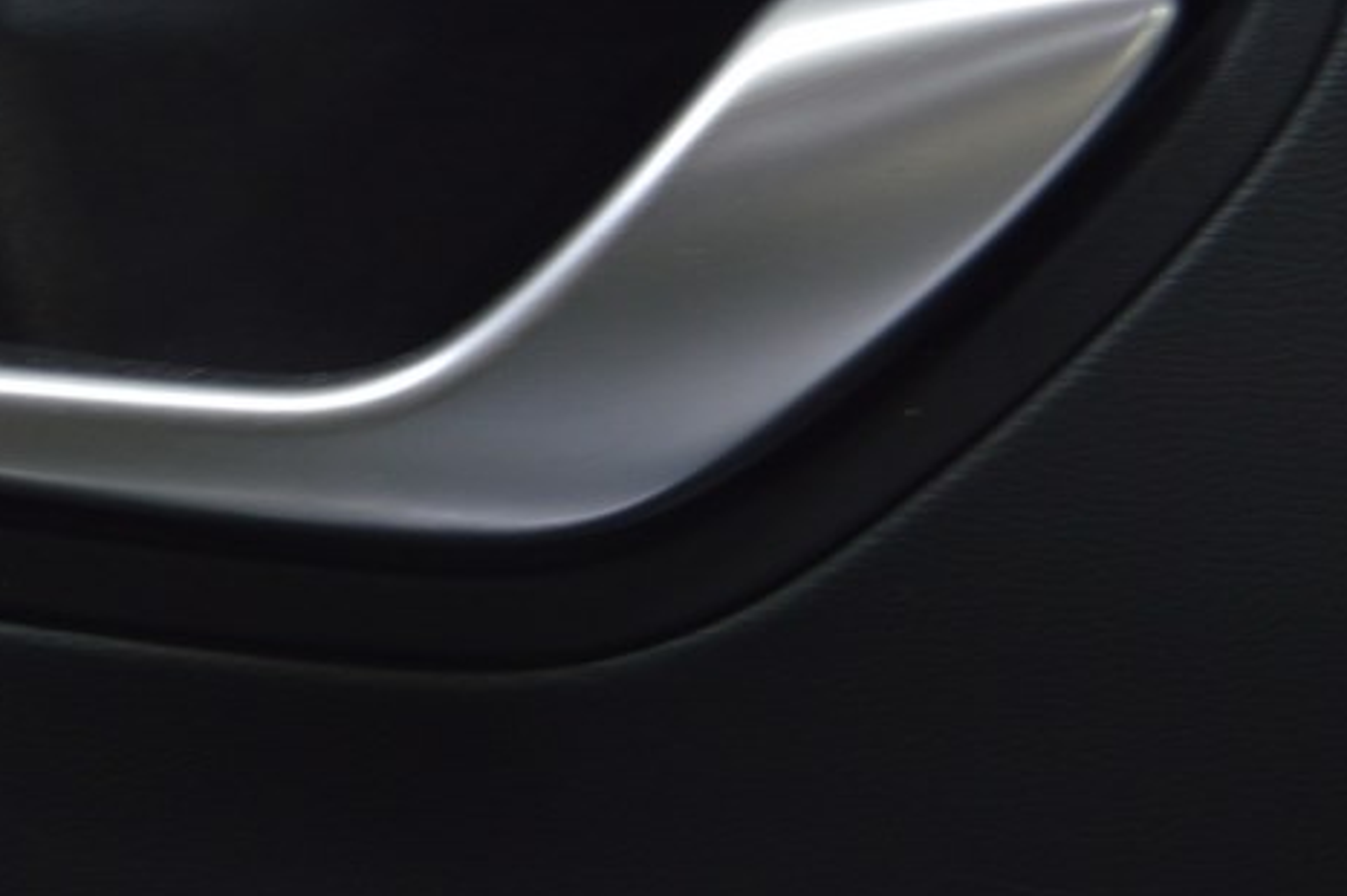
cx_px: 350
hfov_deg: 11.3
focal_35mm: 181
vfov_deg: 7.5
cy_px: -1
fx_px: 6771
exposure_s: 1/20
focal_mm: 55
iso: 400
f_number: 5.6
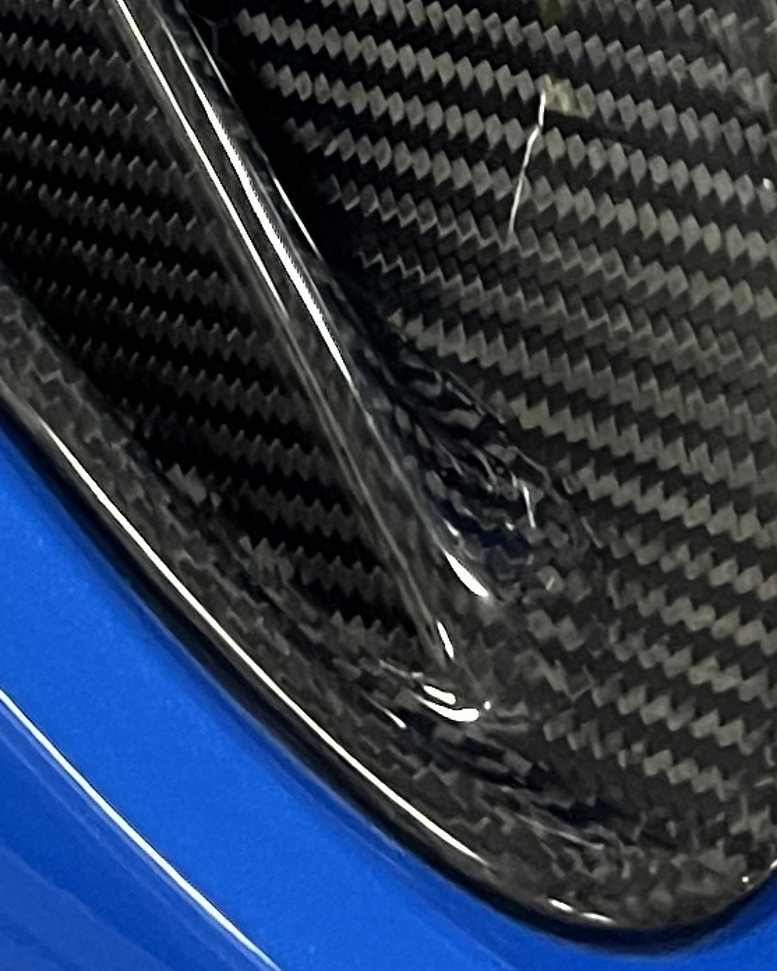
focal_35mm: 147
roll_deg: -4.2
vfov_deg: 12.6
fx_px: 4225
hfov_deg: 10.5
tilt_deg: -14.7
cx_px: 240
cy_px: -356
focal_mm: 5.7
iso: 500
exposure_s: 1/33
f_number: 1.5
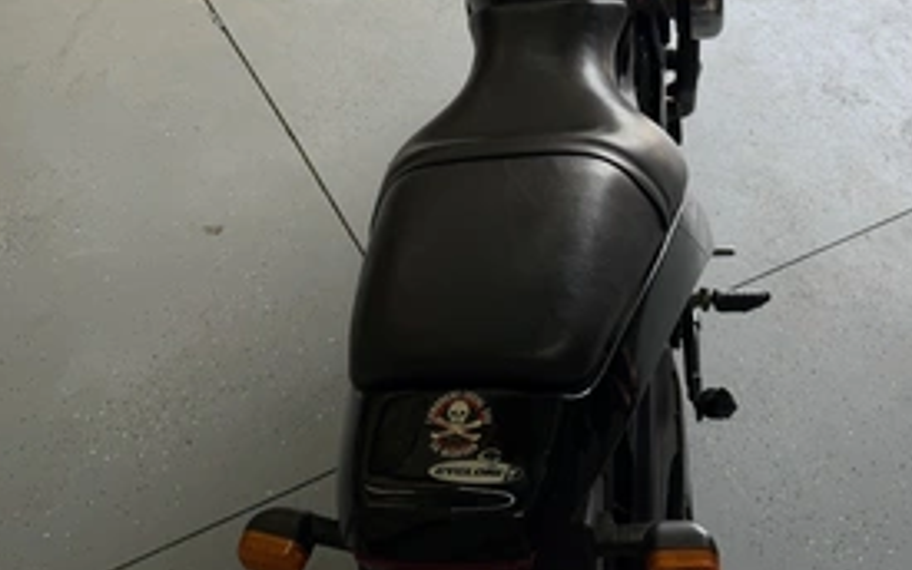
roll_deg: -1.8
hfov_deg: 52.5
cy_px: 103
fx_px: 920
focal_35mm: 37
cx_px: 531
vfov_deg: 33.3
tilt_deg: -37.6
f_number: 1.78
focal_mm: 6.76
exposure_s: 1/788
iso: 100
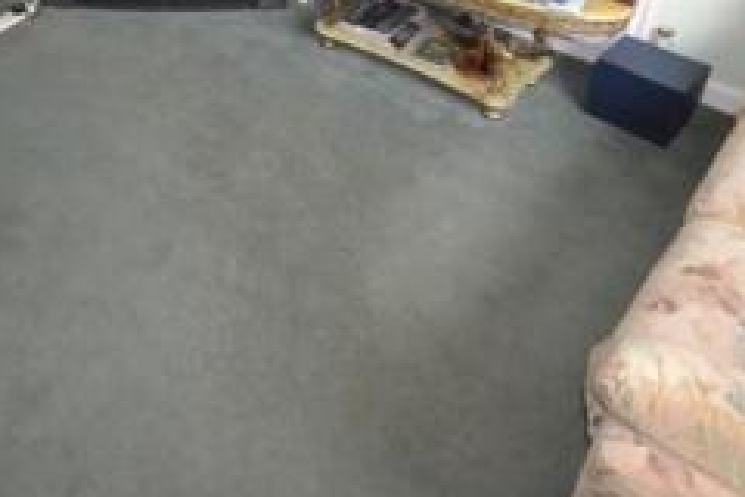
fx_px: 848
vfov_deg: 29.6
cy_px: -39
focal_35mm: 41
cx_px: 210
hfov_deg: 46.1
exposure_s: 1/60
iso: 450
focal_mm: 10
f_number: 3.5
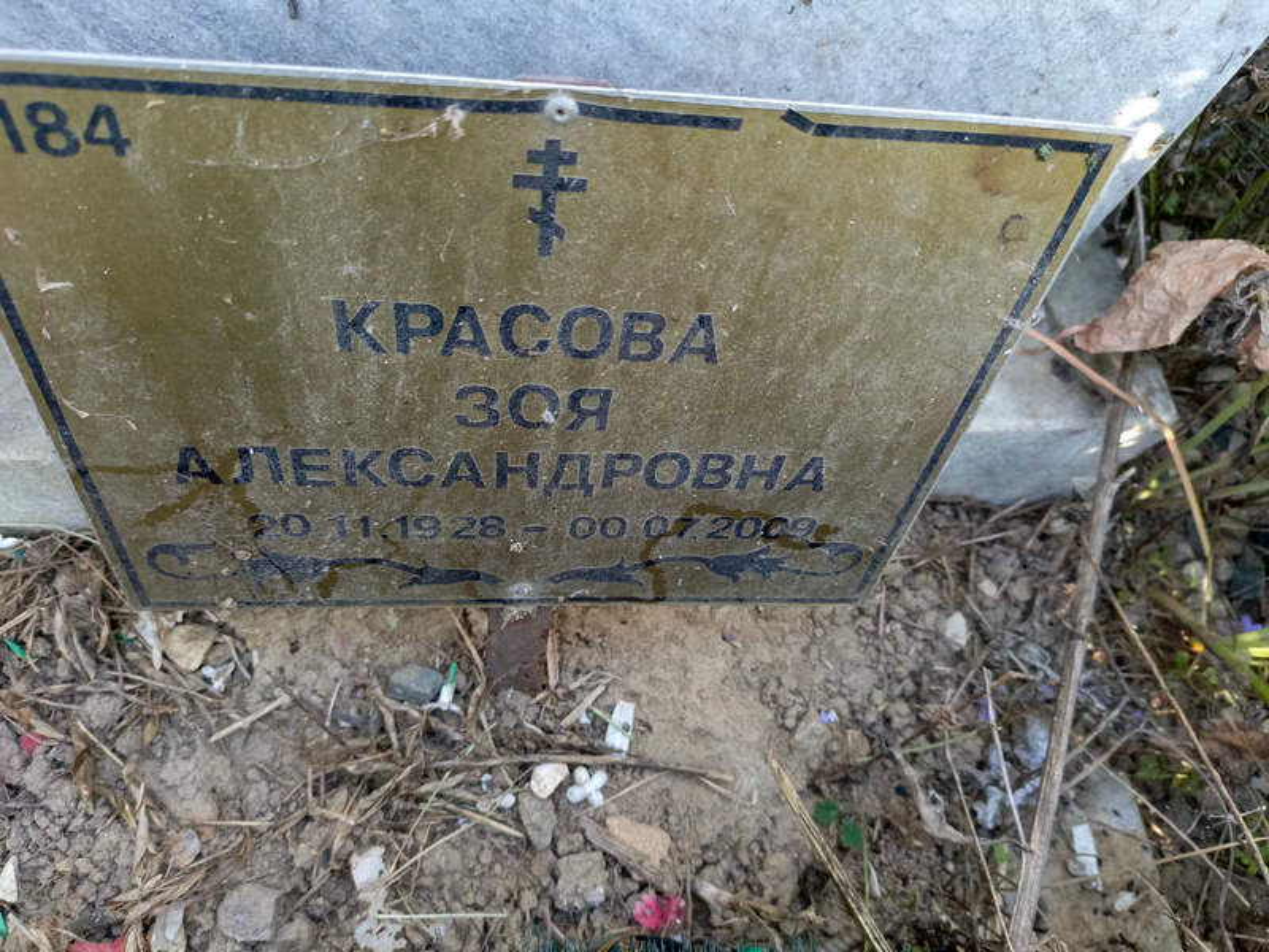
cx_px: 634
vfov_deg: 54.9
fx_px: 916
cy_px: 476
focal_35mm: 25
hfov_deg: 69.4
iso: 498
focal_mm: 4.76
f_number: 1.69
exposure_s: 1/60
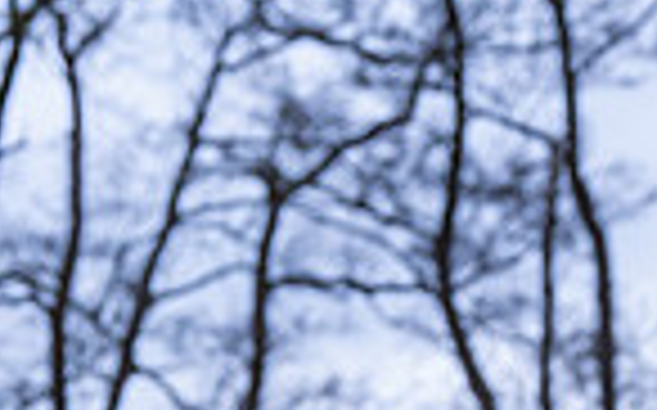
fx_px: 5242
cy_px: 946
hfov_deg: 7.2
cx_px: 387
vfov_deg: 4.4
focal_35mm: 293
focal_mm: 93
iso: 4000
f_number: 4
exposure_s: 1/500
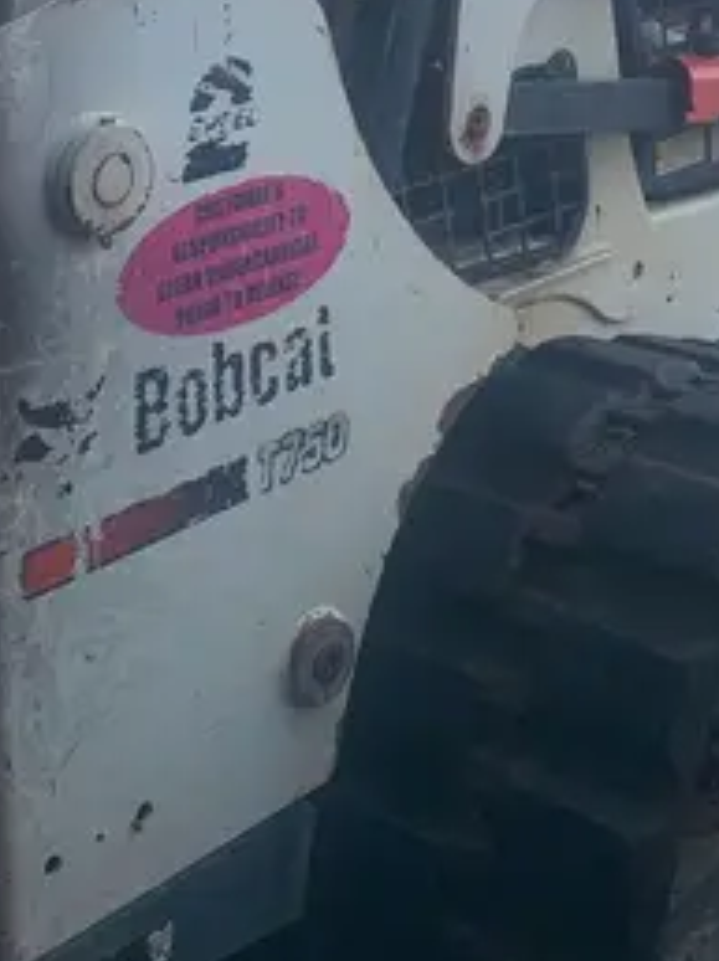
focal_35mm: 74
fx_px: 2053
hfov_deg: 19.9
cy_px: 32
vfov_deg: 25.2
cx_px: 335
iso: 25
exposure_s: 1/692
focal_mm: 4.25
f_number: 1.8
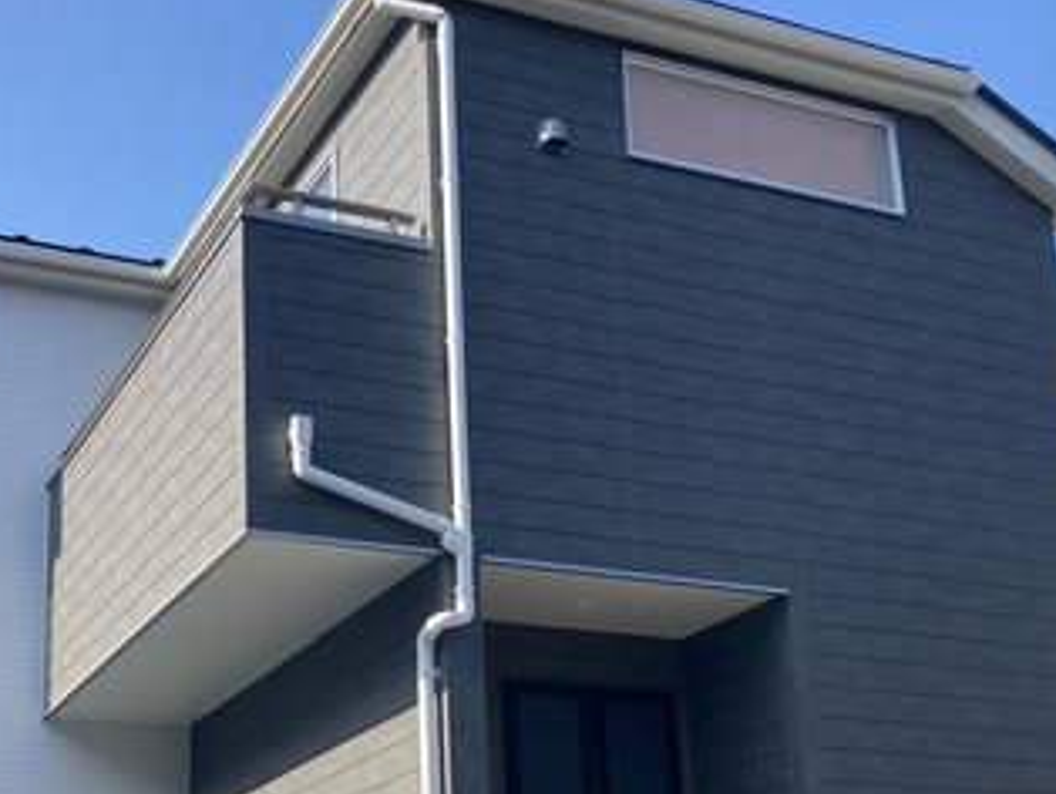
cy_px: 666
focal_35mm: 57
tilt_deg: +14.6
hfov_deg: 33.6
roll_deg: +0.8
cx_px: 390
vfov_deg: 25.1
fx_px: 1740
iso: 20
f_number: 1.8
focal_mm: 3.99
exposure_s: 1/1215
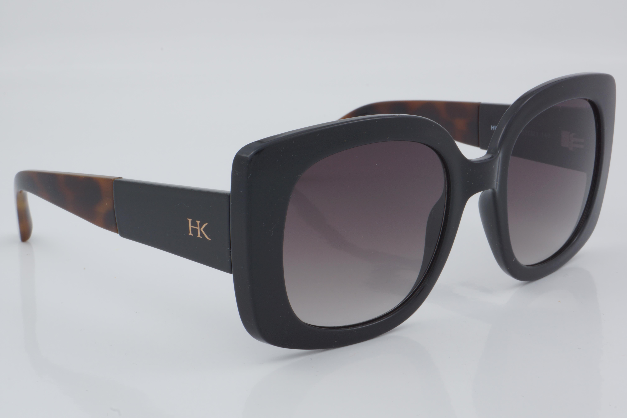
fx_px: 1306
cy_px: 209
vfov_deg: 18.2
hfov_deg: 27.0
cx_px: 314
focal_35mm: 75
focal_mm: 50
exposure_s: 1/4
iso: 100
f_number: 32
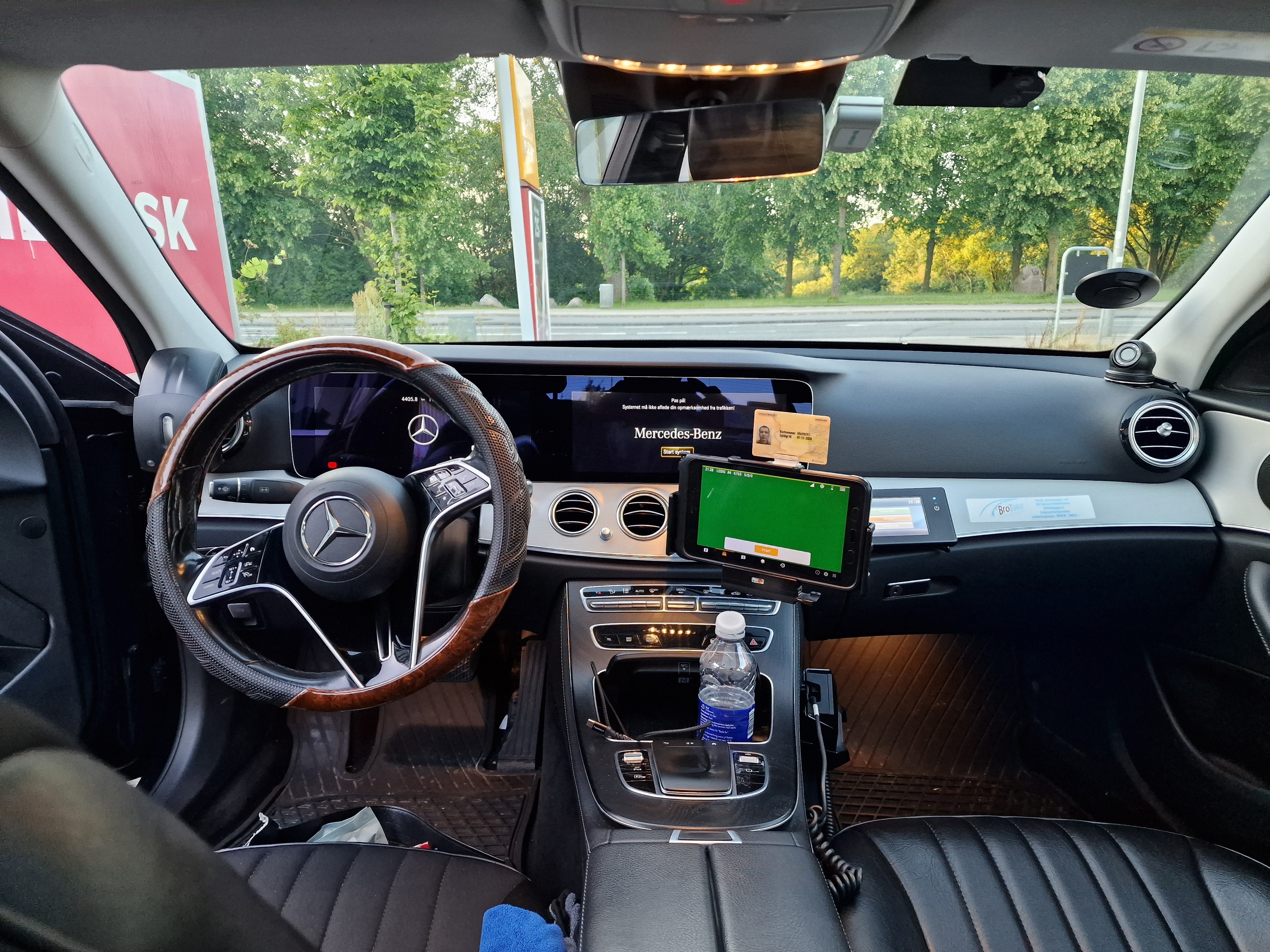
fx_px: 844
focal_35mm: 23
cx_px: 635
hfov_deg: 73.9
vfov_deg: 58.9
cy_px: 476
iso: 400
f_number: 1.8
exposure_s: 1/120
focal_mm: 6.4
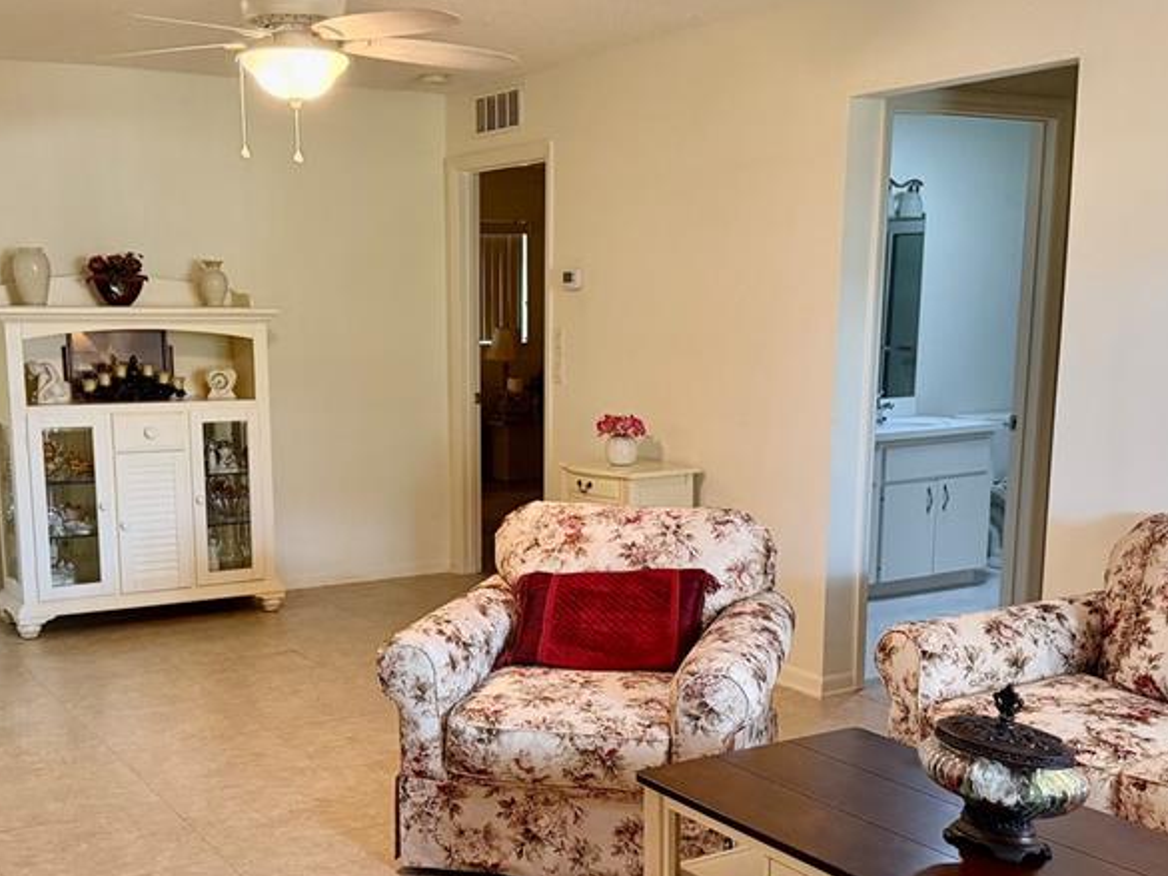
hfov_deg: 44.6
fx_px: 1417
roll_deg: +1.0
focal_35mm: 42
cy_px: 557
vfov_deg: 34.2
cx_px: 479
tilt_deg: -10.3
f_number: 1.78
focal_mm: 6.76
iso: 400
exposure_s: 1/60
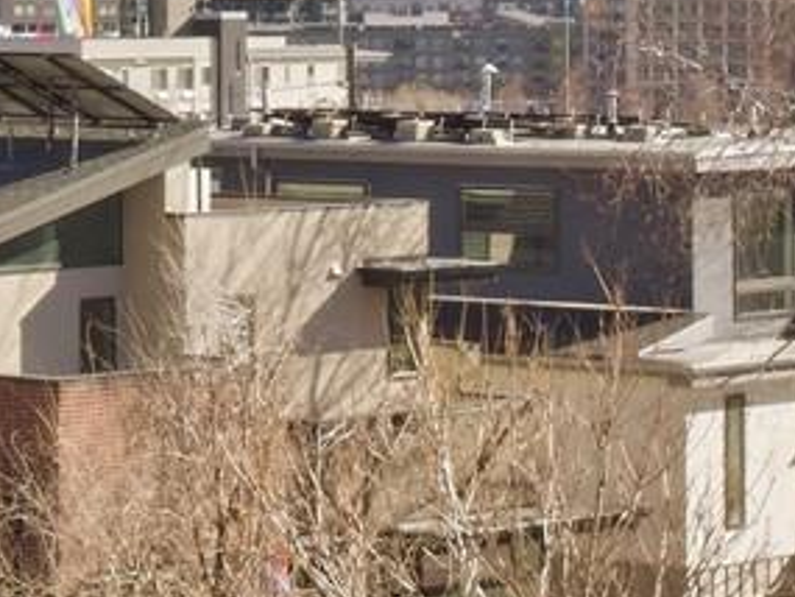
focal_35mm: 202
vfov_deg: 7.3
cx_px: 191
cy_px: -22
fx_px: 4641
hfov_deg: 9.8
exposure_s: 1/30
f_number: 16
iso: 100
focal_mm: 18
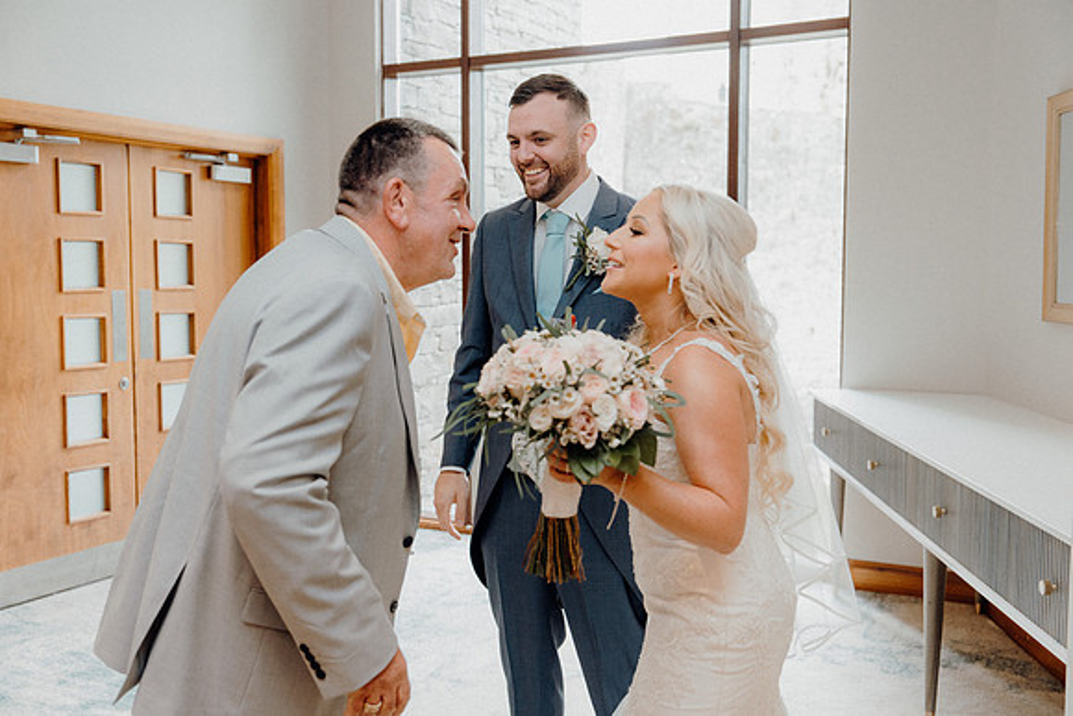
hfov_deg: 50.7
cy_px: 358
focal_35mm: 38
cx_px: 536
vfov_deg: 35.1
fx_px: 1133
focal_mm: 38
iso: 1600
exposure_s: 1/200
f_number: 3.5
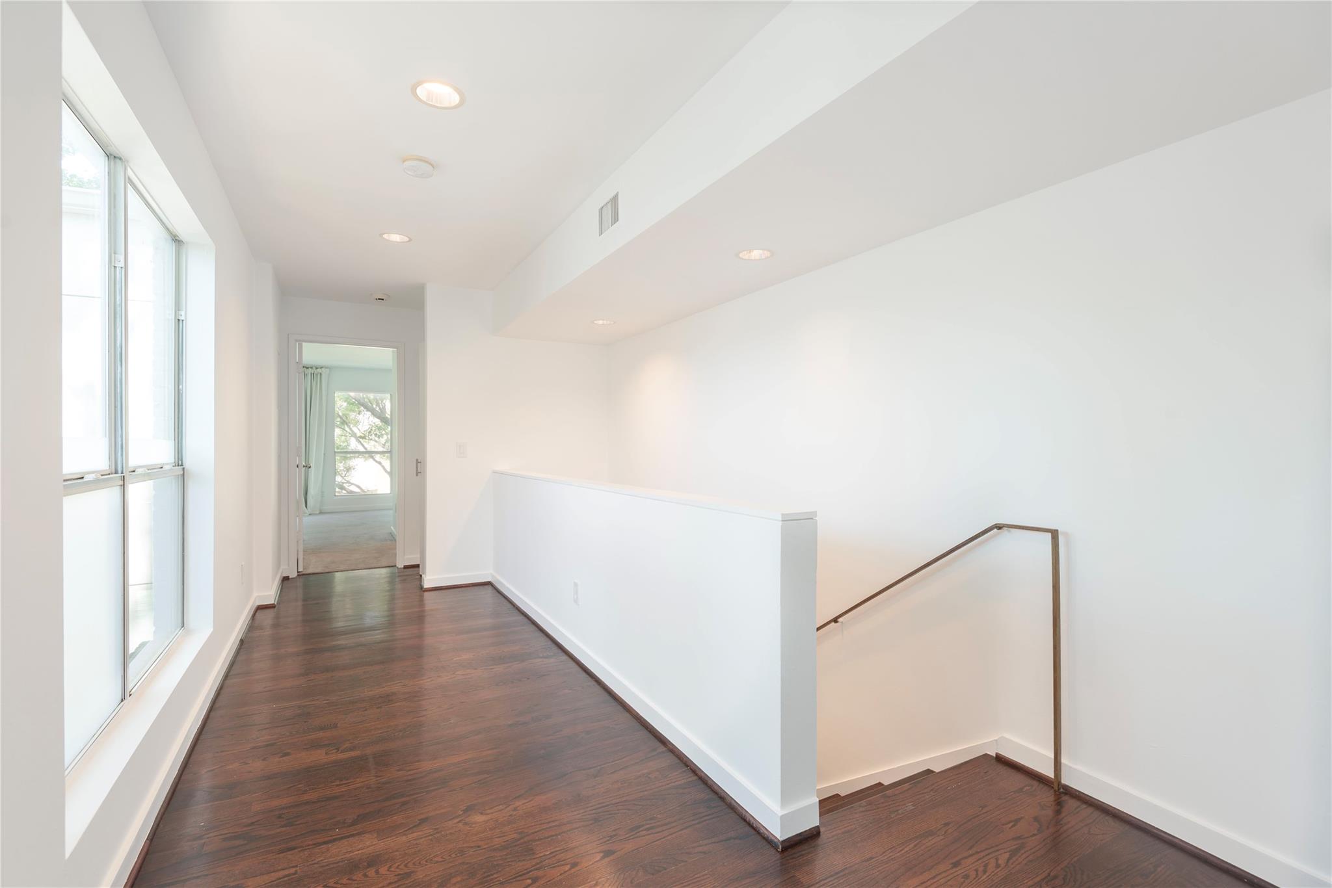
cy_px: 444
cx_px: 666
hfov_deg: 96.7
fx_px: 592
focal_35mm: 16
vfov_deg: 73.8
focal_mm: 16
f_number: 7.1
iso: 100
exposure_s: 1/5
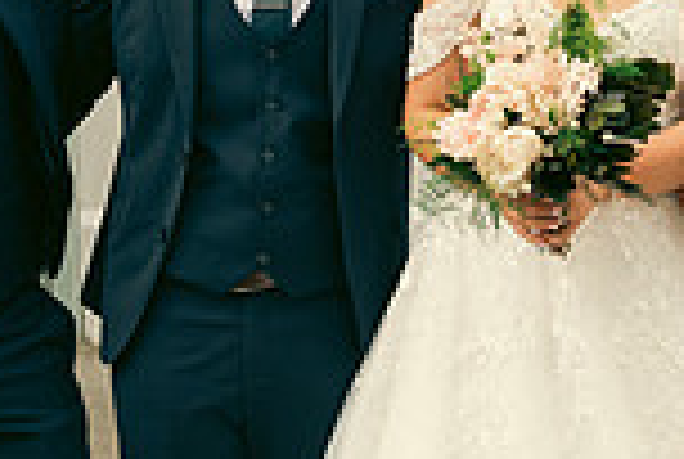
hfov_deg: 12.8
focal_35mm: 160
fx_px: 3046
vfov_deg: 8.6
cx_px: 374
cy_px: 272
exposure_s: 1/200
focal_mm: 42
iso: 100
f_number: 3.5
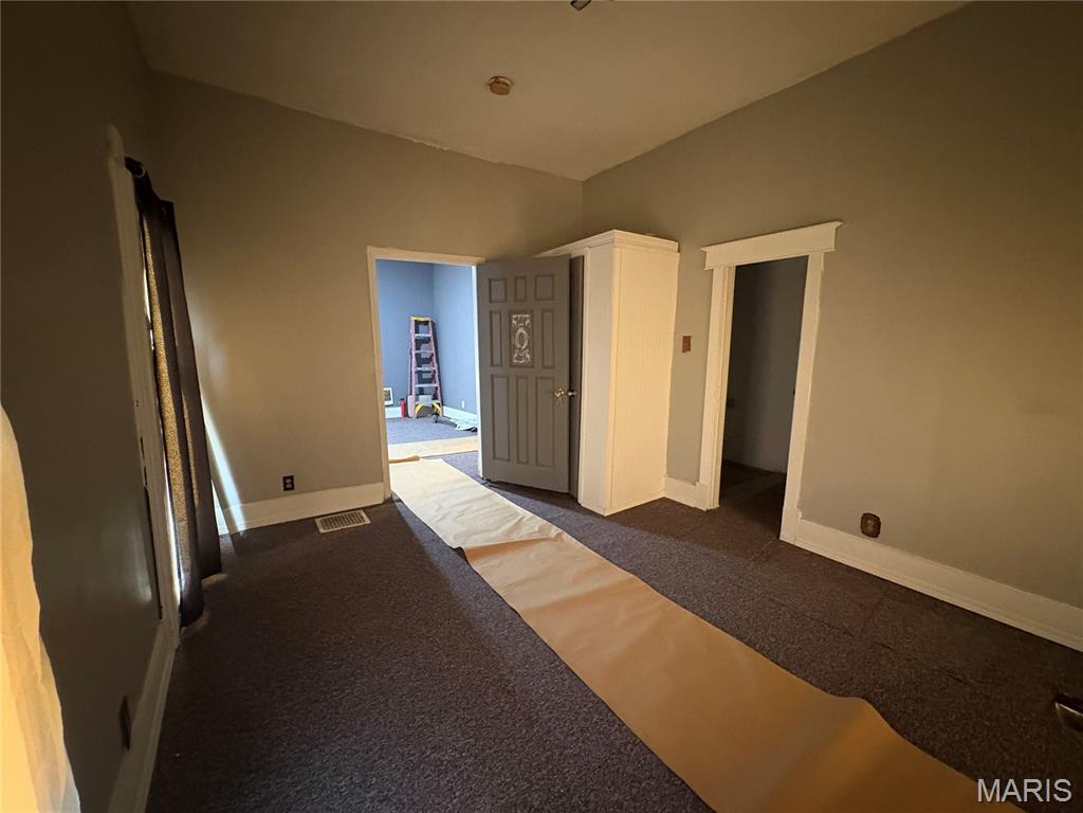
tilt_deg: -7.3
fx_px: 438
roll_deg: +0.2
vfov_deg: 85.7
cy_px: 406
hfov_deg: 102.1
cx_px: 542
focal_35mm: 14
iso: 1000
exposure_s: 1/30
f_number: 2.2
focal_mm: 2.22
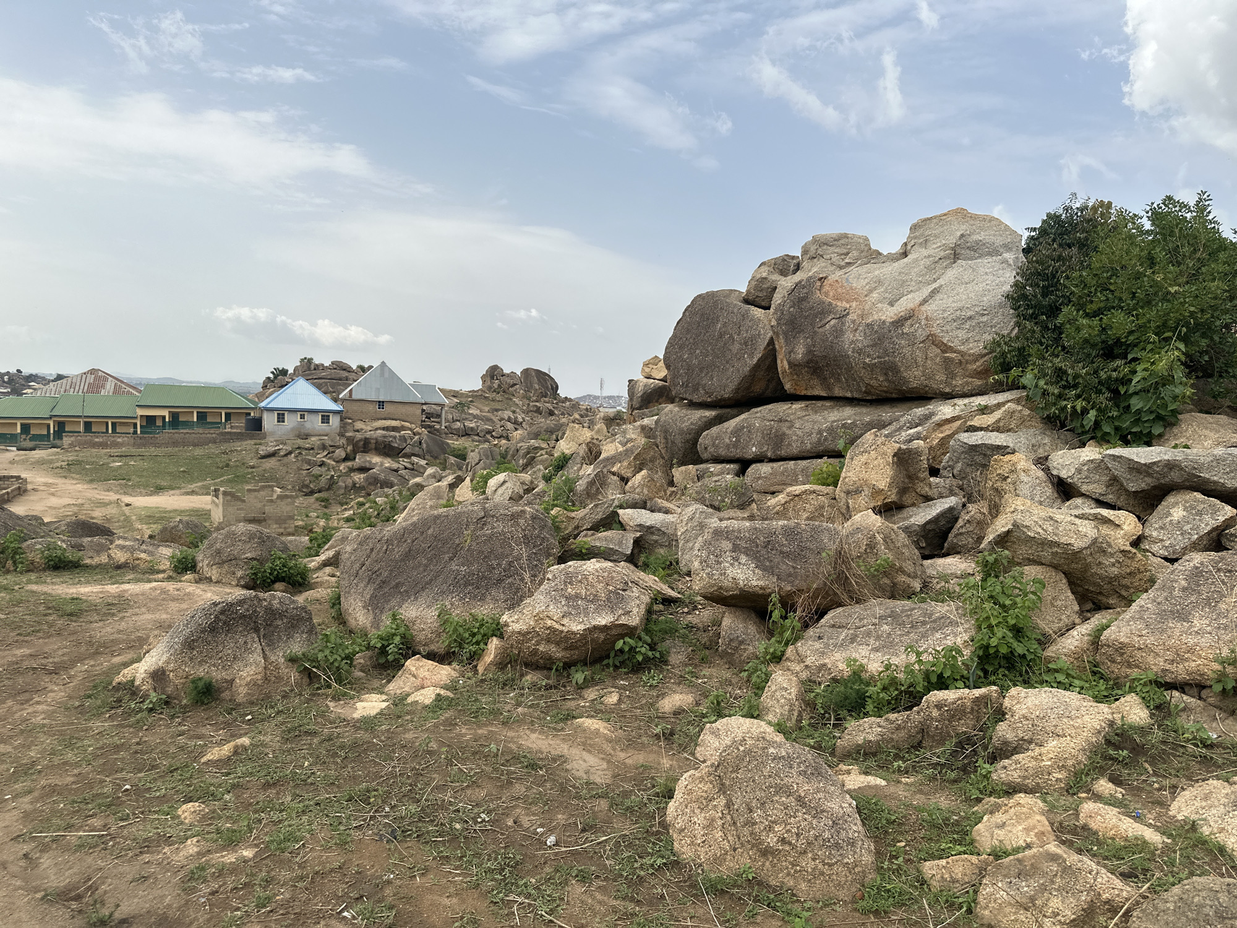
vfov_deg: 56.8
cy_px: 464
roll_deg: -1.8
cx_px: 618
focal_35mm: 24
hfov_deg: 71.6
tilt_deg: -5.6
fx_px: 858
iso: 80
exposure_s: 1/4184
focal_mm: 6.86
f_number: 1.78
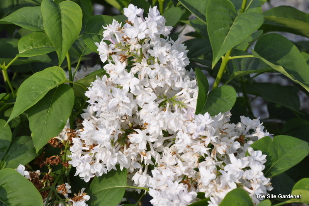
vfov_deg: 12.2
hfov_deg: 18.2
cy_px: 103
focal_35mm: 112
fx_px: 965
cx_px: 154
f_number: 10
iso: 200
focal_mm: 75
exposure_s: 1/400
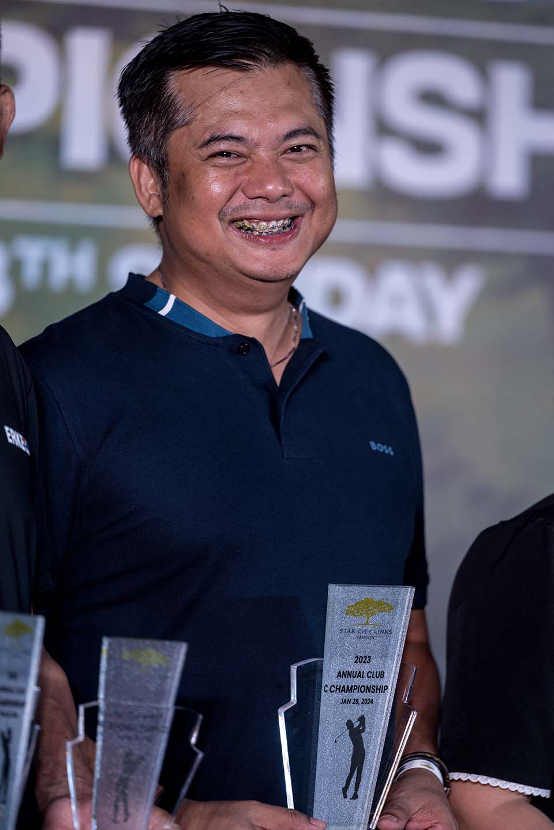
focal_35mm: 200
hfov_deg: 6.9
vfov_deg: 10.3
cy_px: 415
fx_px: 4616
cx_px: 277
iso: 280
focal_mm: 200
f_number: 2.8
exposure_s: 1/200
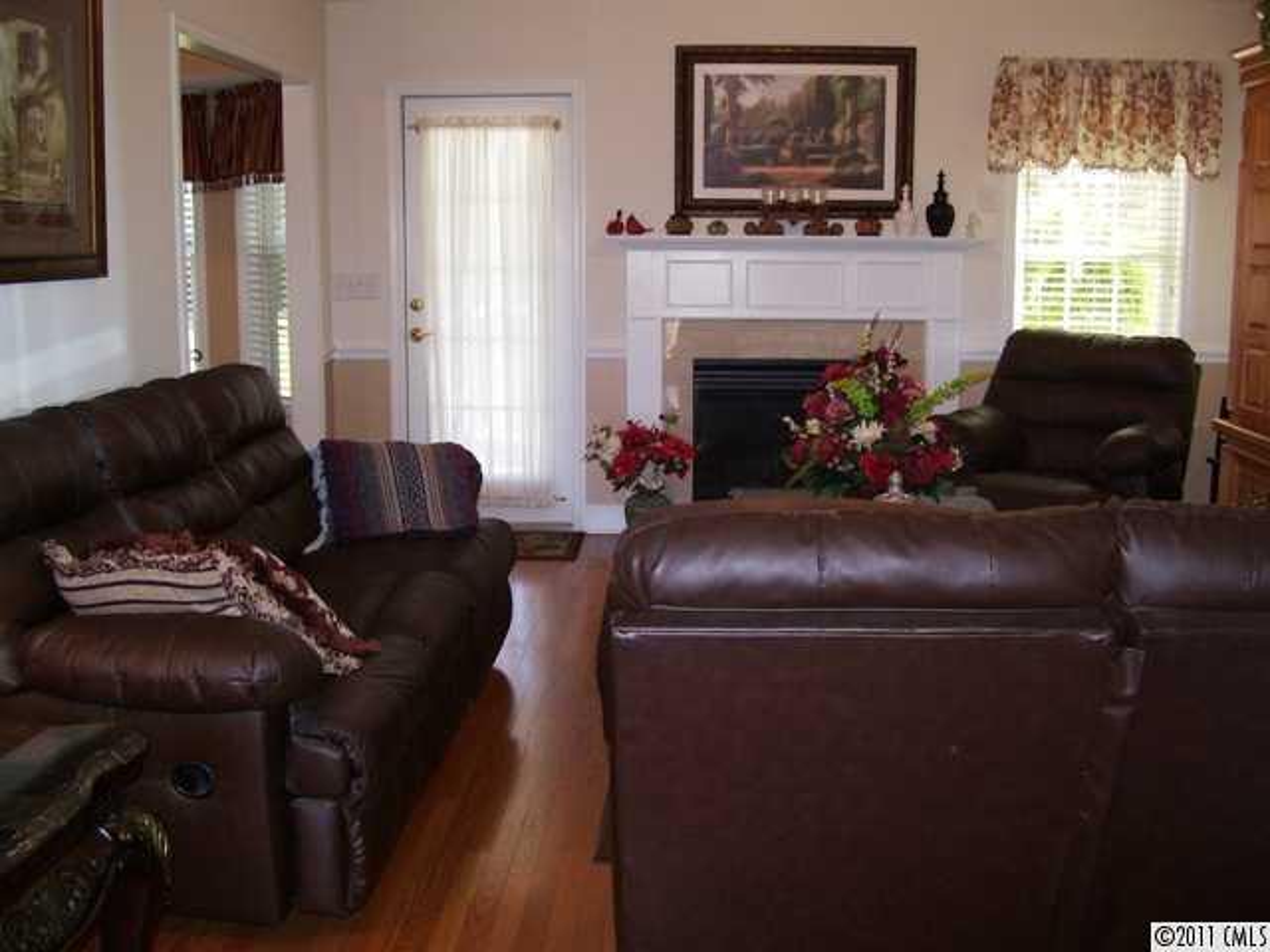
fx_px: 1321
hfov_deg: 51.4
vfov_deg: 39.7
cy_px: 476
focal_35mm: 36
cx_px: 635
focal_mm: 6
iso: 80
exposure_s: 1/60
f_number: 2.7
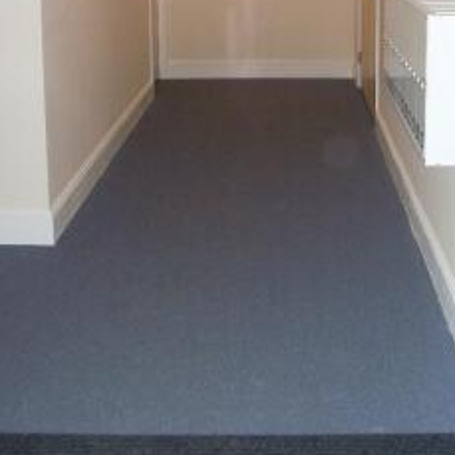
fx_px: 952
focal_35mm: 64
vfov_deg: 26.4
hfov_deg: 26.9
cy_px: 88
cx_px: 260
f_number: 3
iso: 120
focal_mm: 6.3
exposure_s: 1/45
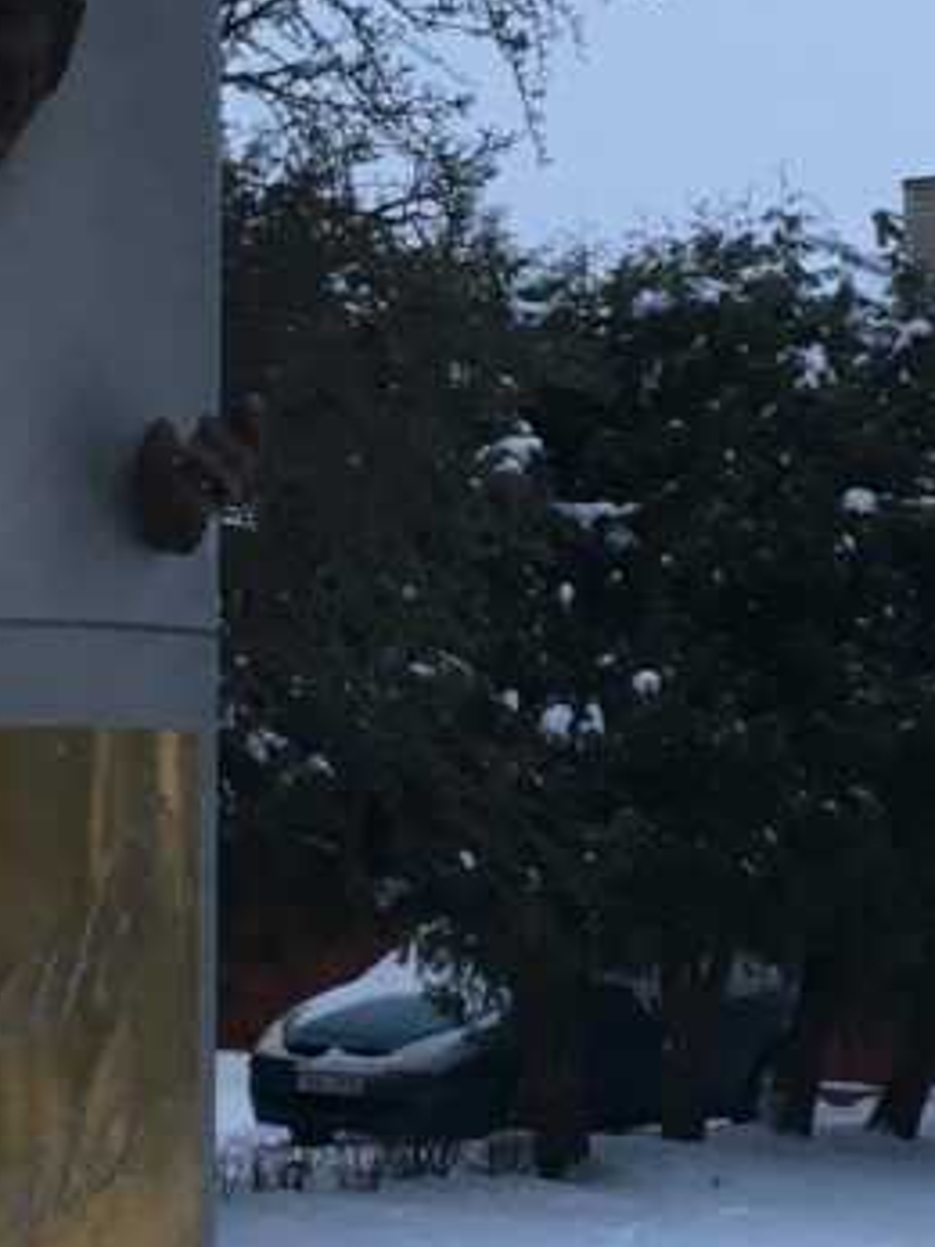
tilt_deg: +7.0
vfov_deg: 16.4
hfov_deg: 12.3
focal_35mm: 119
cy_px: 244
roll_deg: -0.1
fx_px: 4288
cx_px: 50
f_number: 2.2
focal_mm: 4.15
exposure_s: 1/33
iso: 64
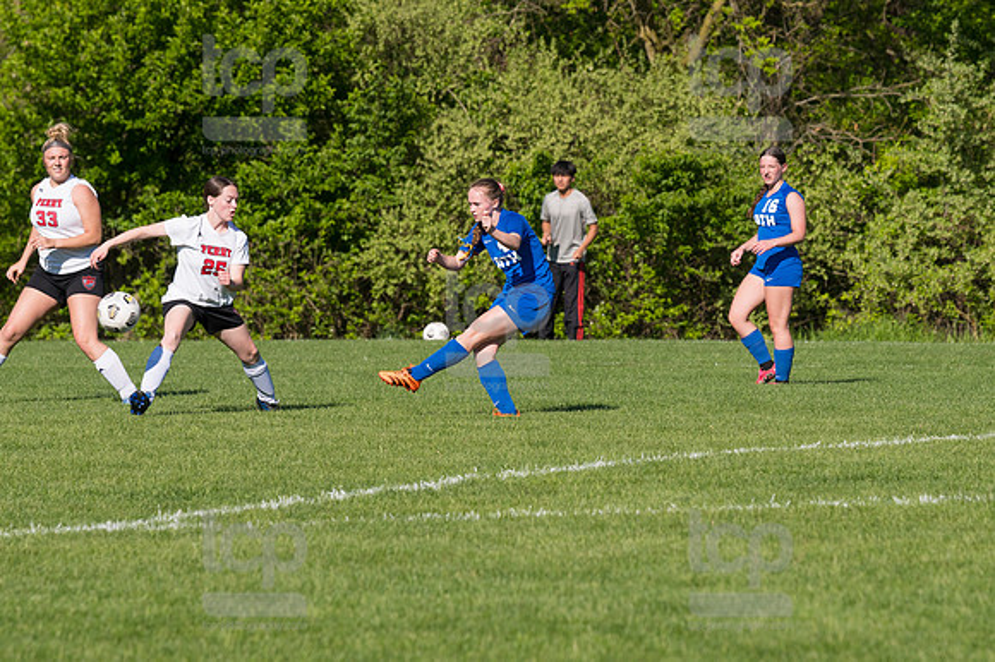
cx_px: 498
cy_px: 331
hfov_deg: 6.9
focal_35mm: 300
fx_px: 8287
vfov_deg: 4.6
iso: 250
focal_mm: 200
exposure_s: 1/1600
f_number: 5.6
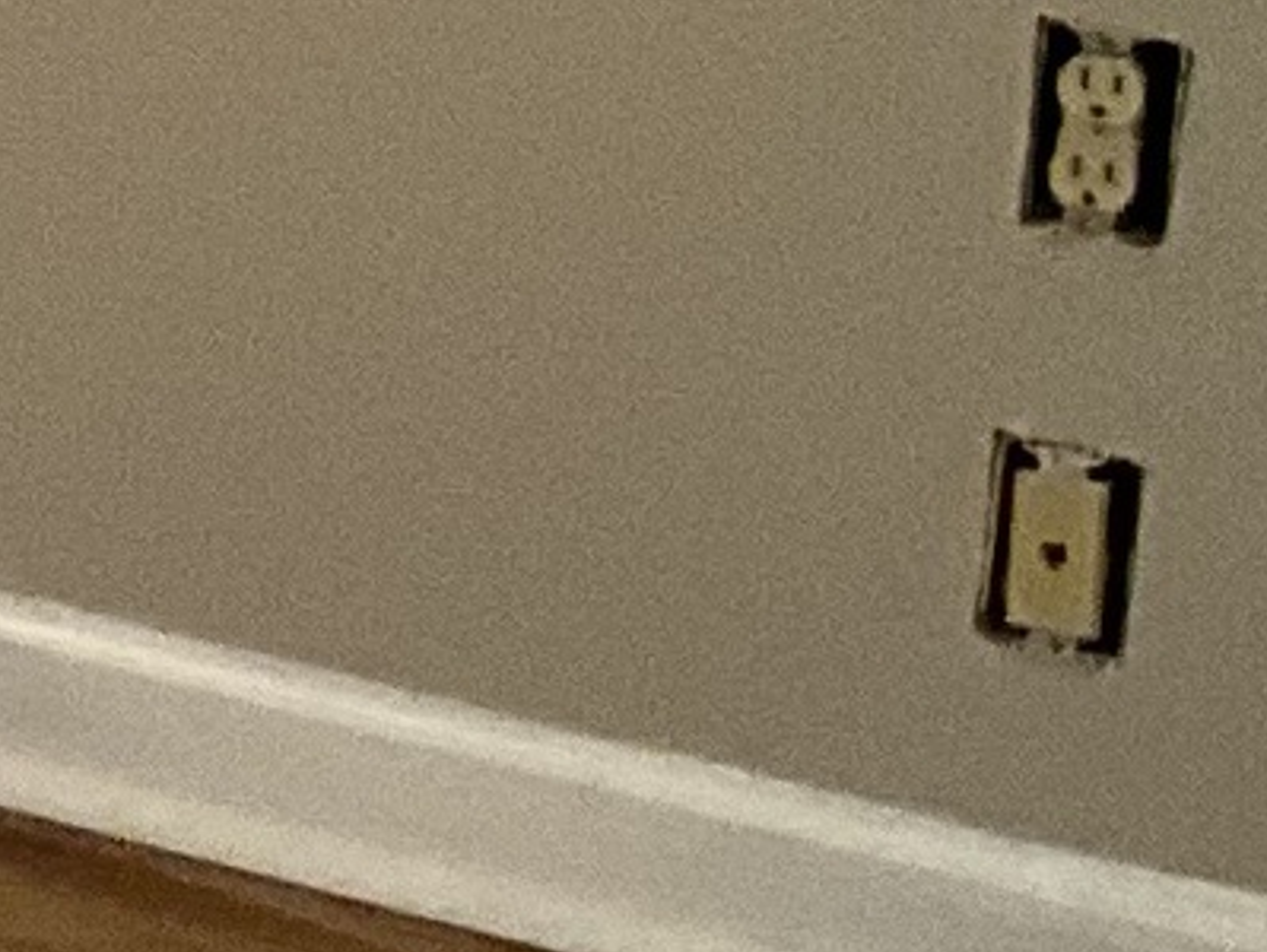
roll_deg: +0.4
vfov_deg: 6.5
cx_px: -3391
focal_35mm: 223
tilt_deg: -10.9
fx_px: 8170
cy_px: -765
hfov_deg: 7.1
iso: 125
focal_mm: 3
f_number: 1.8
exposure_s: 1/60
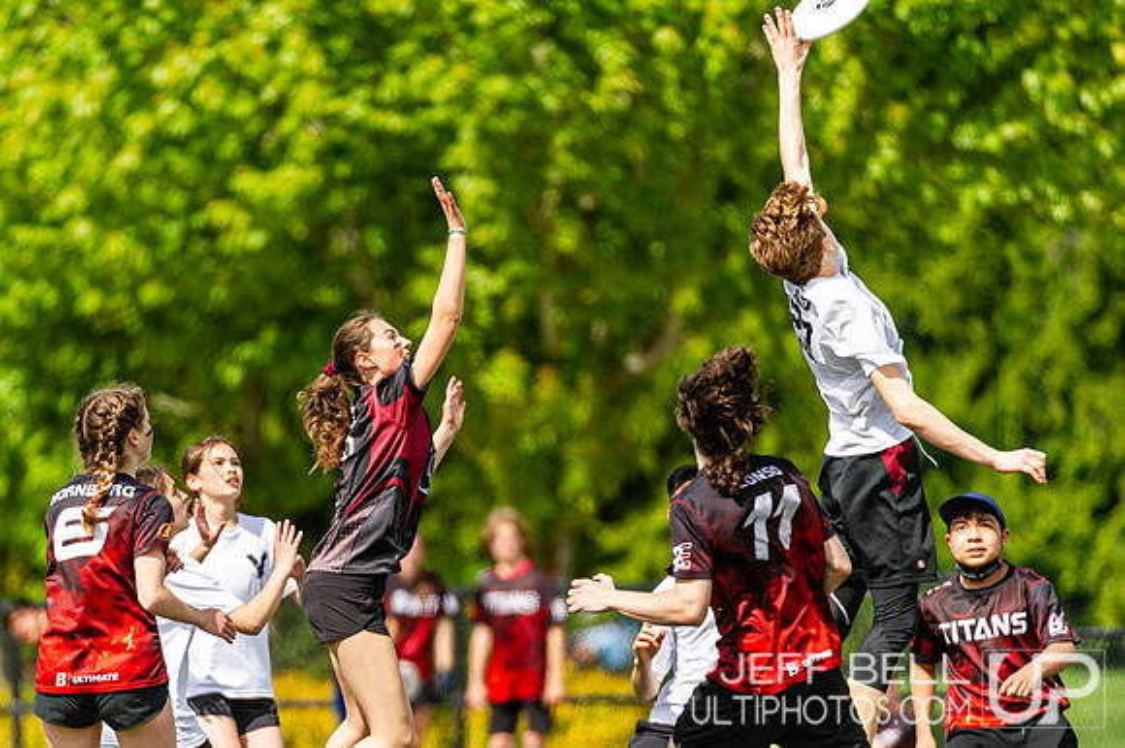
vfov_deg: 2.5
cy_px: 510
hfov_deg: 3.8
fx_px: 17033
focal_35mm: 545
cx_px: 407
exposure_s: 1/1600
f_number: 4
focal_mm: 400
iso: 250
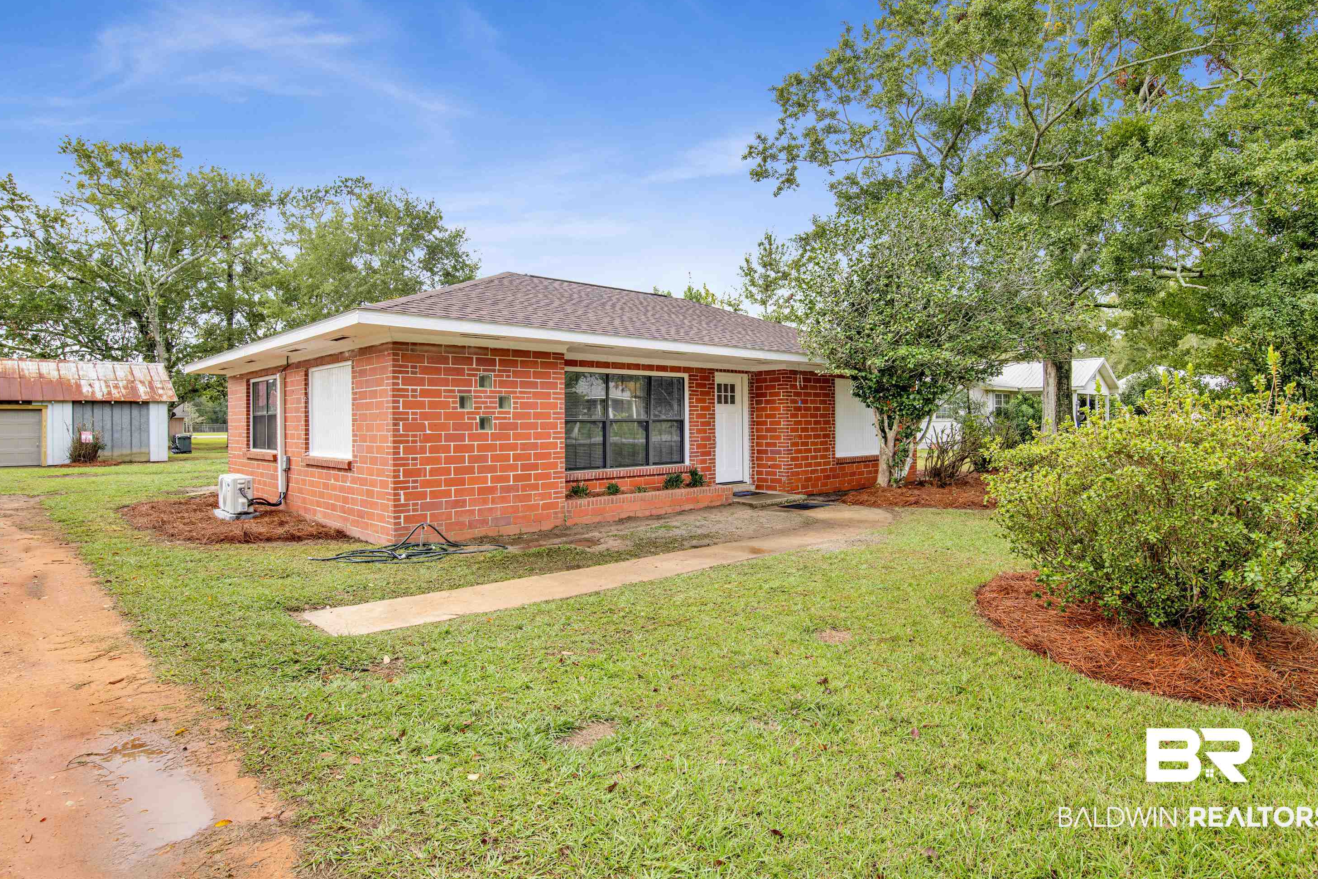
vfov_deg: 64.5
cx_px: 677
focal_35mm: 19
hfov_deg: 86.9
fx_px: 696
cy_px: 415
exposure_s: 1/60
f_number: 11
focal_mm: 18
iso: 200
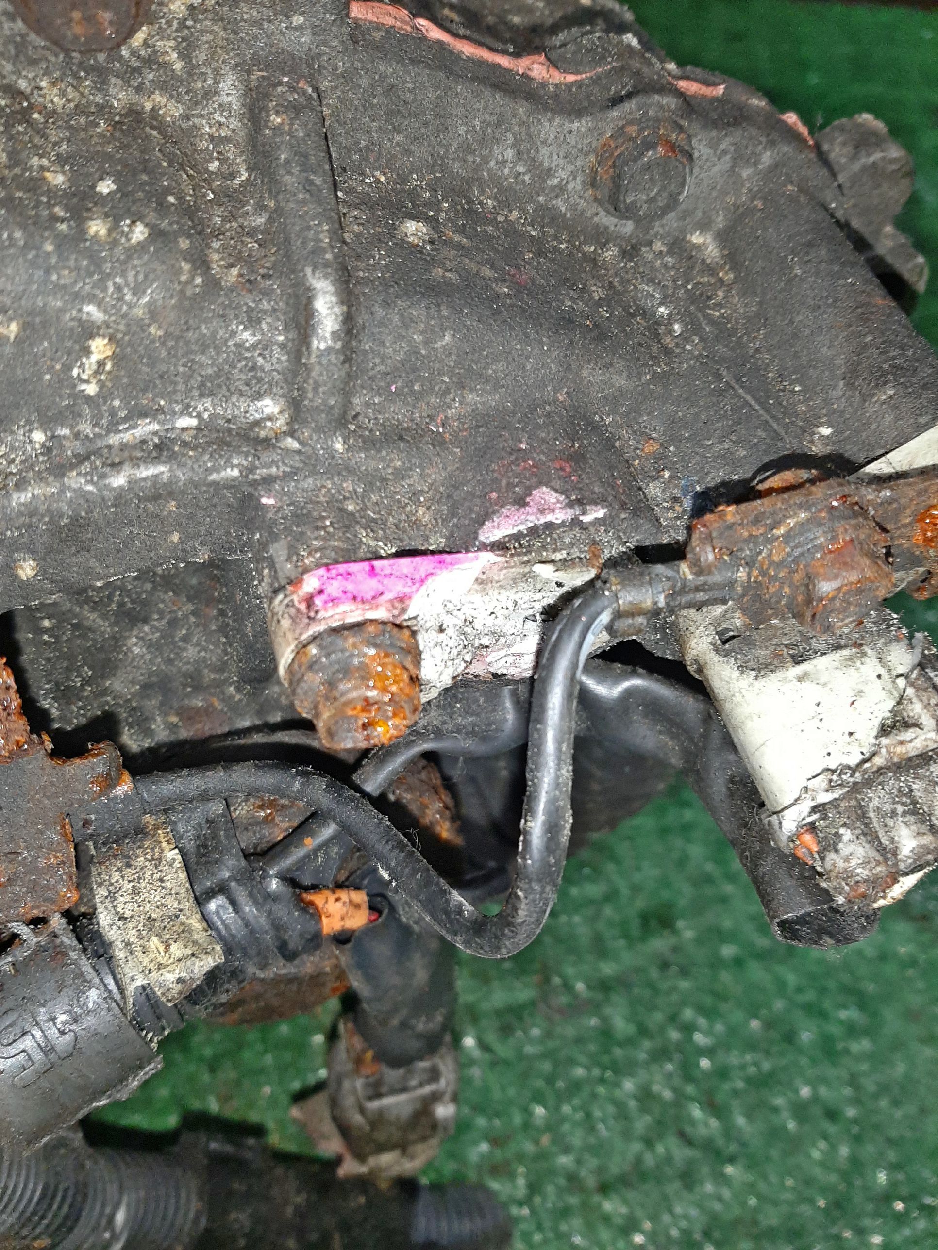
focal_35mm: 26
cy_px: 625
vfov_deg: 67.3
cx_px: 469
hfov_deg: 53.1
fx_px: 939
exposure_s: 1/50
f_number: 1.7
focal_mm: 3.93
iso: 173
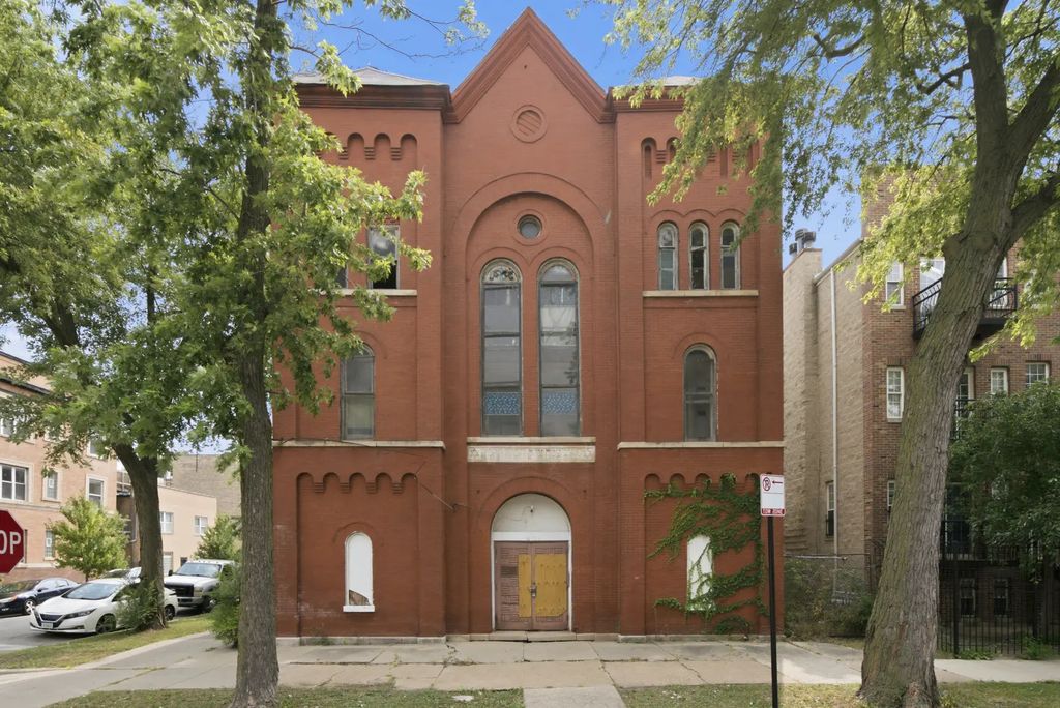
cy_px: 354
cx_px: 530
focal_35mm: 16
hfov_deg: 96.7
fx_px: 471
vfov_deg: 73.8
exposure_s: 1/100
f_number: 7.1
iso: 80
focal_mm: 16
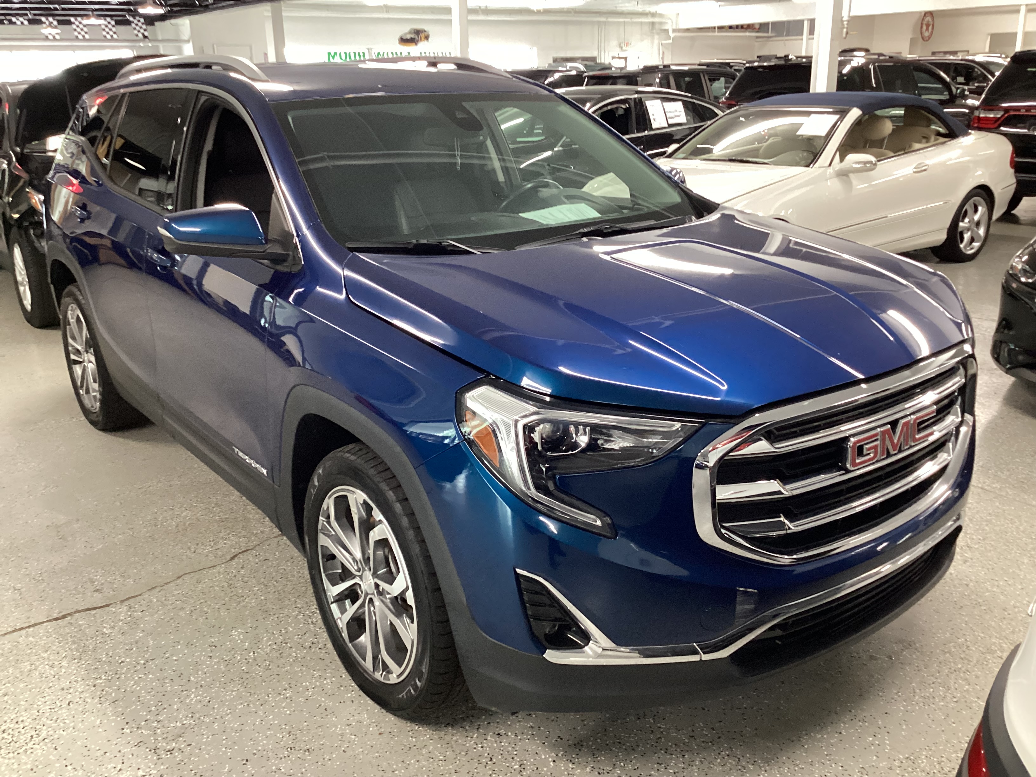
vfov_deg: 45.4
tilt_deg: -19.9
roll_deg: +1.2
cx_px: 518
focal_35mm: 31
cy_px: 388
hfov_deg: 58.4
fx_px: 928
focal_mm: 3.3
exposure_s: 1/40
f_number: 2.4
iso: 320
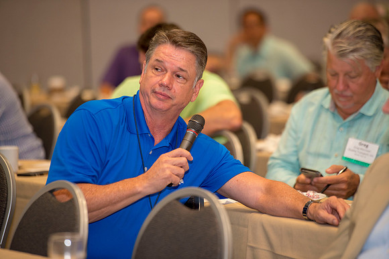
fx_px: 2160
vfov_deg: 6.9
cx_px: 194
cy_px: 130
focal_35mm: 200
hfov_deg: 10.3
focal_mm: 200
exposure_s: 1/320
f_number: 2.8
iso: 1250
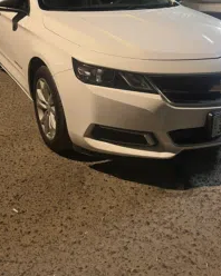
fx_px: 336
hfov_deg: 36.4
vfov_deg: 43.6
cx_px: 119
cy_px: 76
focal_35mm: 41
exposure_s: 1/33
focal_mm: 5.7
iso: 500
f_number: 1.5
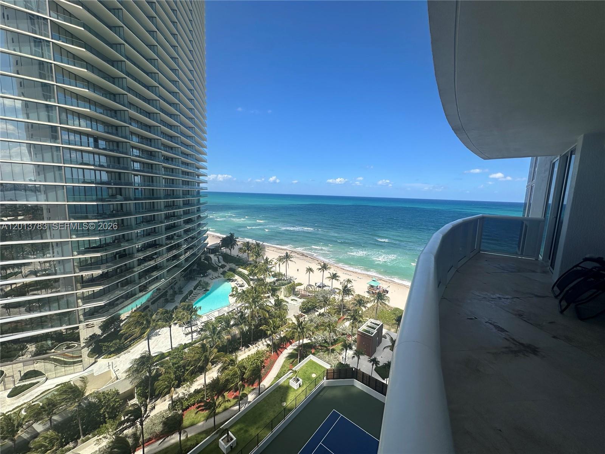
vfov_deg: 85.7
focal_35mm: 14
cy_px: 227
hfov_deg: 102.1
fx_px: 245
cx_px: 302
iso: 50
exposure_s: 1/2747
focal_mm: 2.22
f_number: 2.2
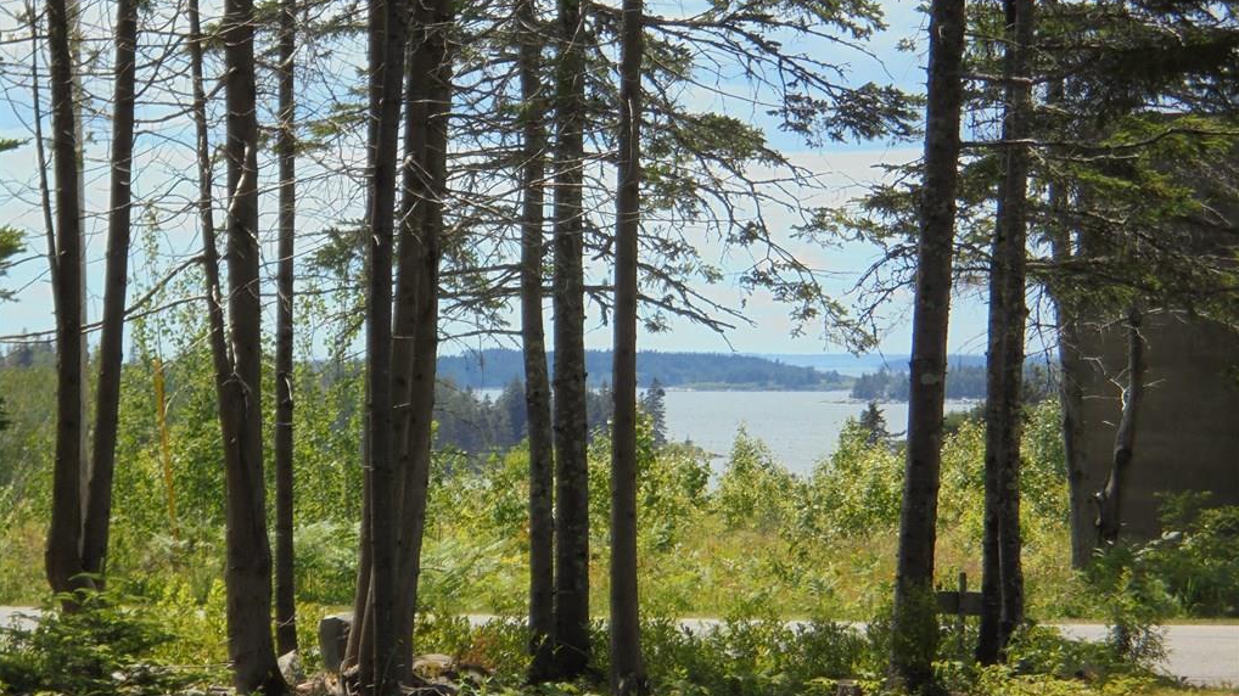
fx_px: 5616
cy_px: 275
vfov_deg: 7.1
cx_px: 617
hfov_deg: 12.6
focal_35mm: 171
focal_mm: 27.6
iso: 100
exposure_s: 1/320
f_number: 6.5
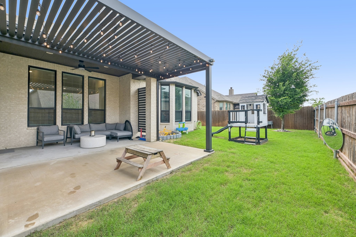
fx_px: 148
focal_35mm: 15
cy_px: 118
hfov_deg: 100.4
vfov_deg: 77.3
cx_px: 178
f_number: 8
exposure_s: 1/400
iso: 400
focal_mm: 15
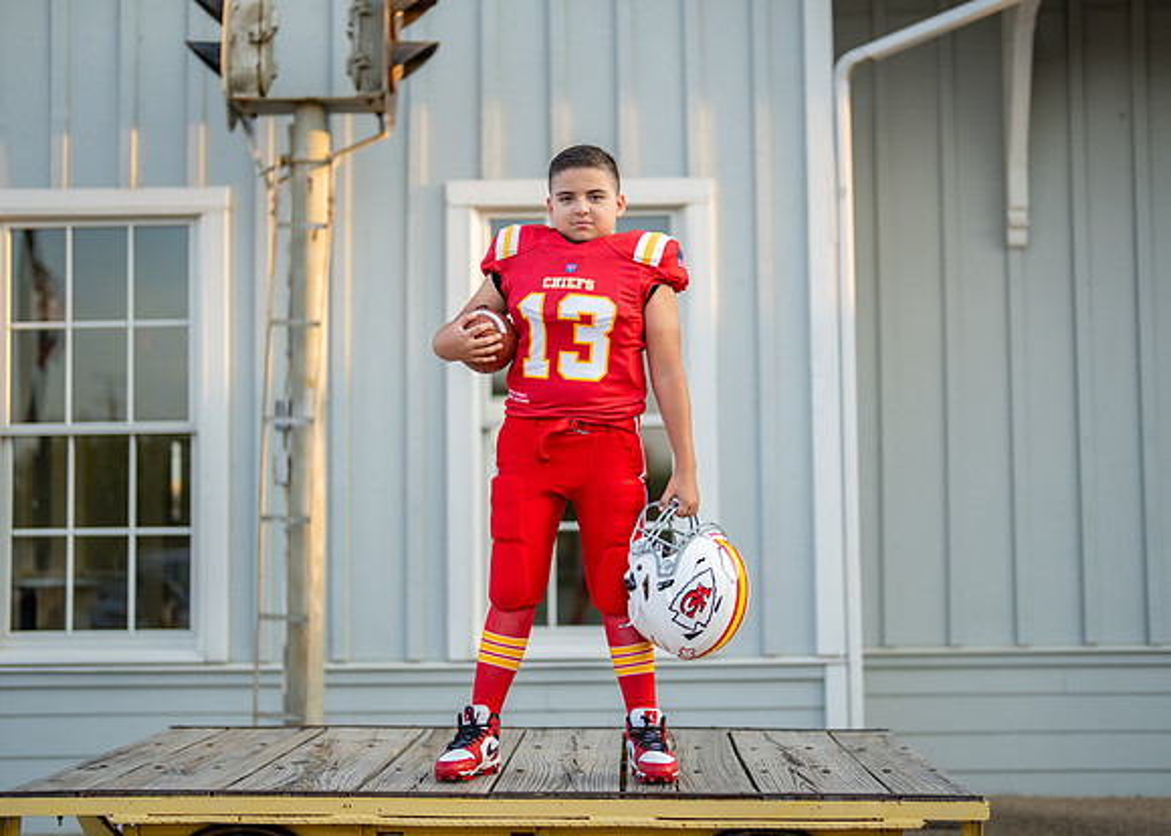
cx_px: 582
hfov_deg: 34.2
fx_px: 1905
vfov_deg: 24.7
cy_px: 439
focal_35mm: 57
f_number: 1.2
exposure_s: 1/2500
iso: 200
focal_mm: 50
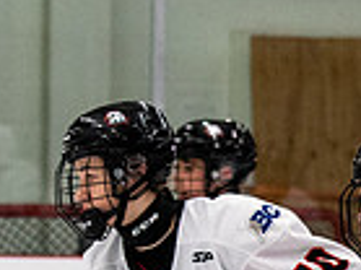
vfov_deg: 2.3
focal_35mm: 654
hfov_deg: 3.0
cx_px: 551
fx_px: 6814
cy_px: 423
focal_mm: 82
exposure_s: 1/640
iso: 1600
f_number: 2.8
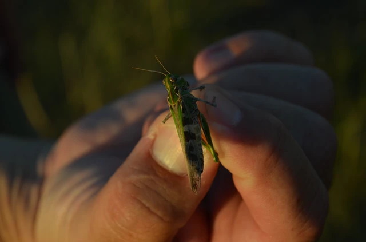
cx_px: 183
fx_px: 836
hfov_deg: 24.7
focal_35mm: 82
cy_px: 121
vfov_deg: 16.5
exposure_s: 1/160
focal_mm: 55
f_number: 8
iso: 100
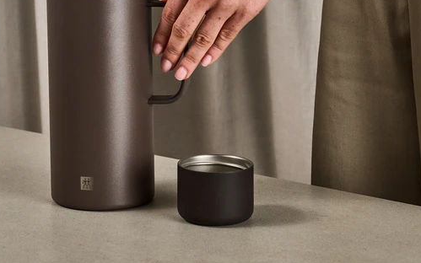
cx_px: 117
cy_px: 14
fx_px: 1641
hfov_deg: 14.6
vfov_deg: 9.1
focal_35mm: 143
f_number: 8
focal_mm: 70
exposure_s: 1/30
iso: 1000
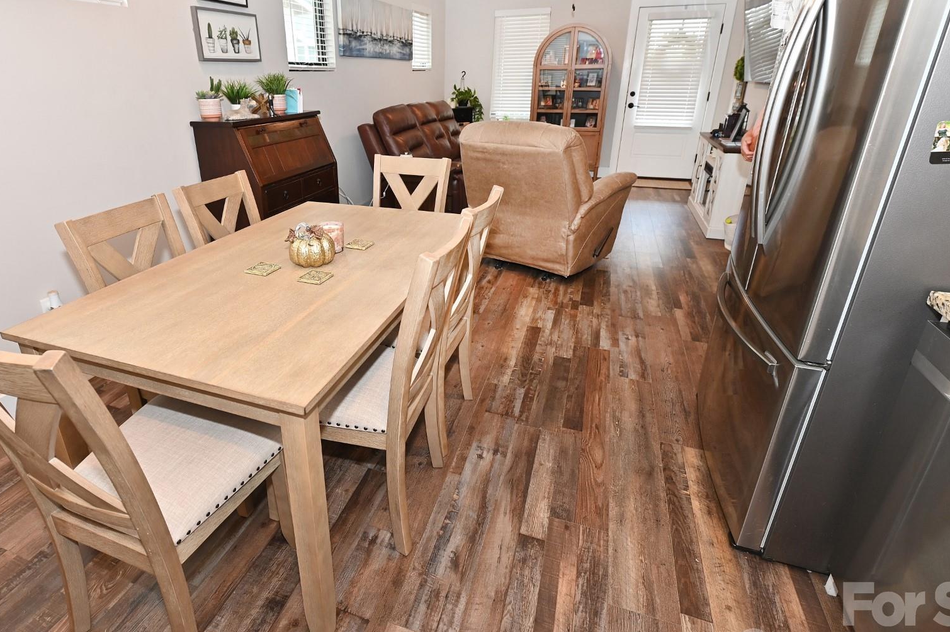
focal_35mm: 19
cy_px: 277
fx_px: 501
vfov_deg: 64.3
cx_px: 399
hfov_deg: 86.3
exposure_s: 1/60
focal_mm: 14
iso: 400
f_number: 4
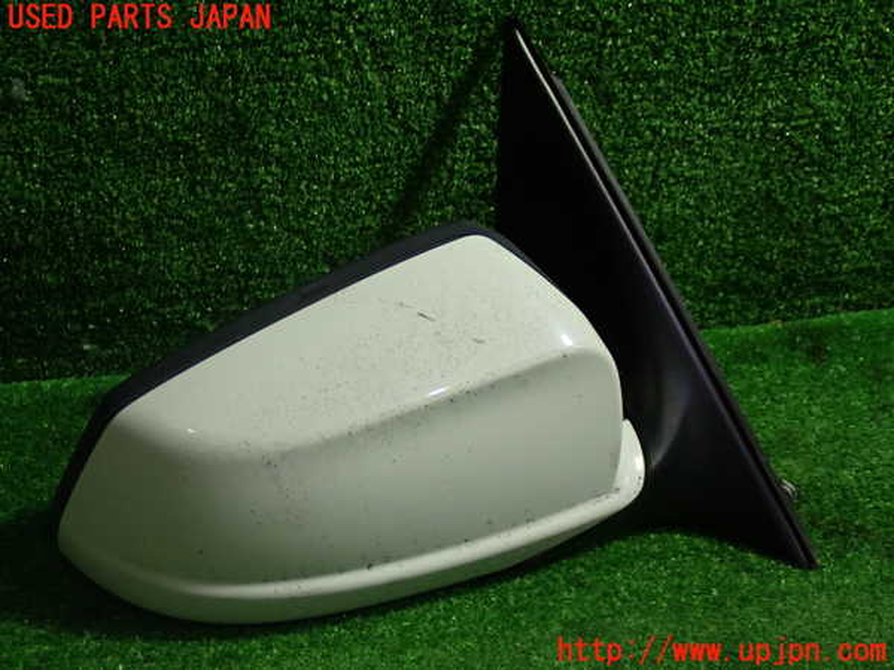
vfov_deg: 30.9
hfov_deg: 40.4
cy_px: 335
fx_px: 1214
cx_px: 447
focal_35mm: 47
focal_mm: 8.4
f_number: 3.1
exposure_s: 1/50
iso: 320
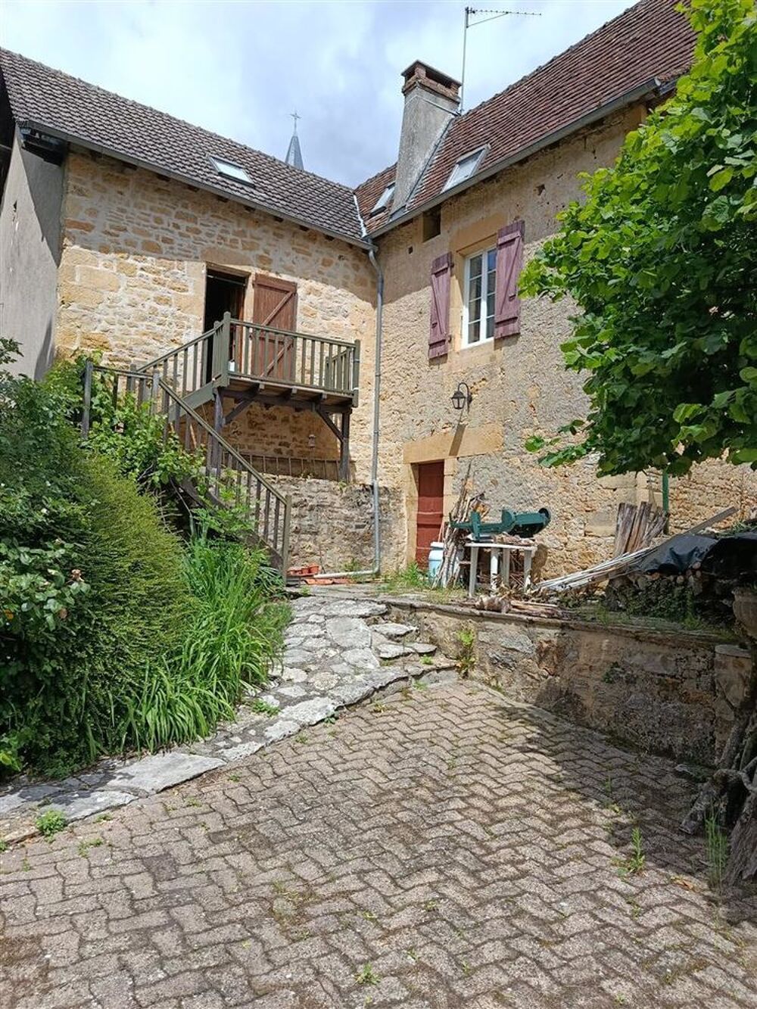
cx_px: 378
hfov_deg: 56.8
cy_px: 504
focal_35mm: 24
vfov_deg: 71.6
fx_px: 700
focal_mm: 5.24
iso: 52
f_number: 1.7
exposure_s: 1/555
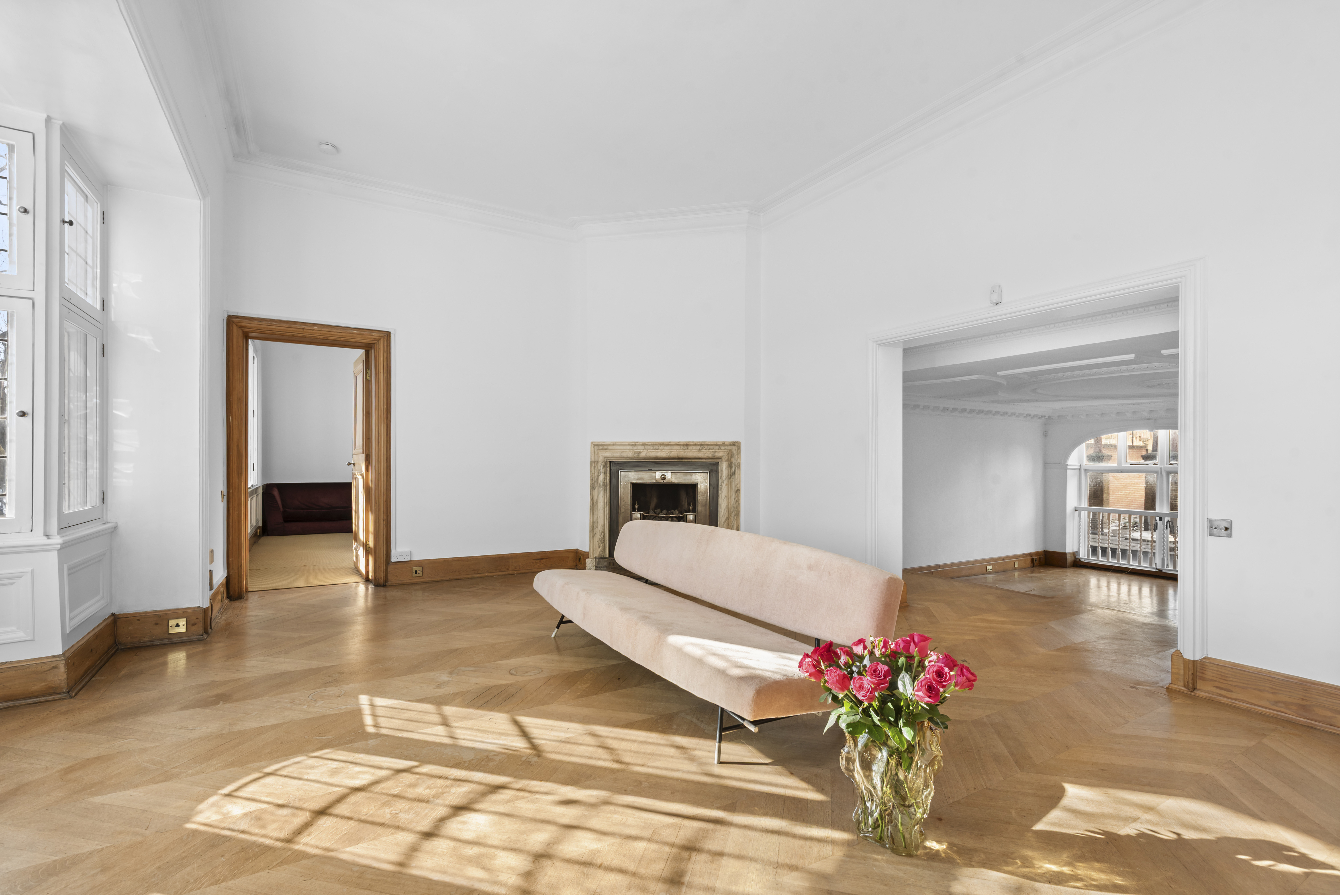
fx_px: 596
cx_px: 670
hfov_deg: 96.7
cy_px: 448
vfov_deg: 73.8
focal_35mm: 16
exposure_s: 1/13
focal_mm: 16
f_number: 10
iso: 180
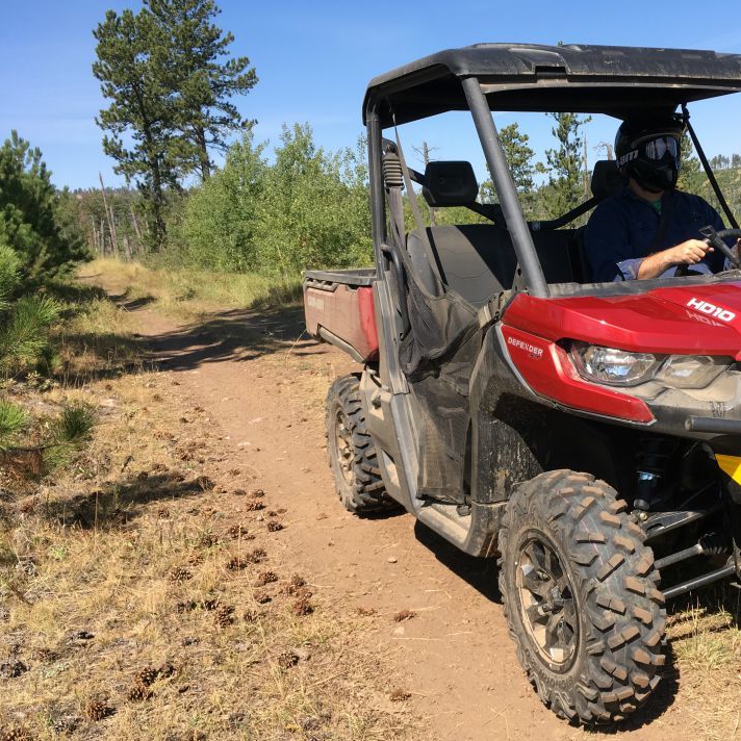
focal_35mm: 36
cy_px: 386
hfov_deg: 45.1
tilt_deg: -10.9
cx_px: 518
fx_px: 872
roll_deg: +4.4
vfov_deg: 46.0
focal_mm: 4.15
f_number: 2.2
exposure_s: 1/732
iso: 25
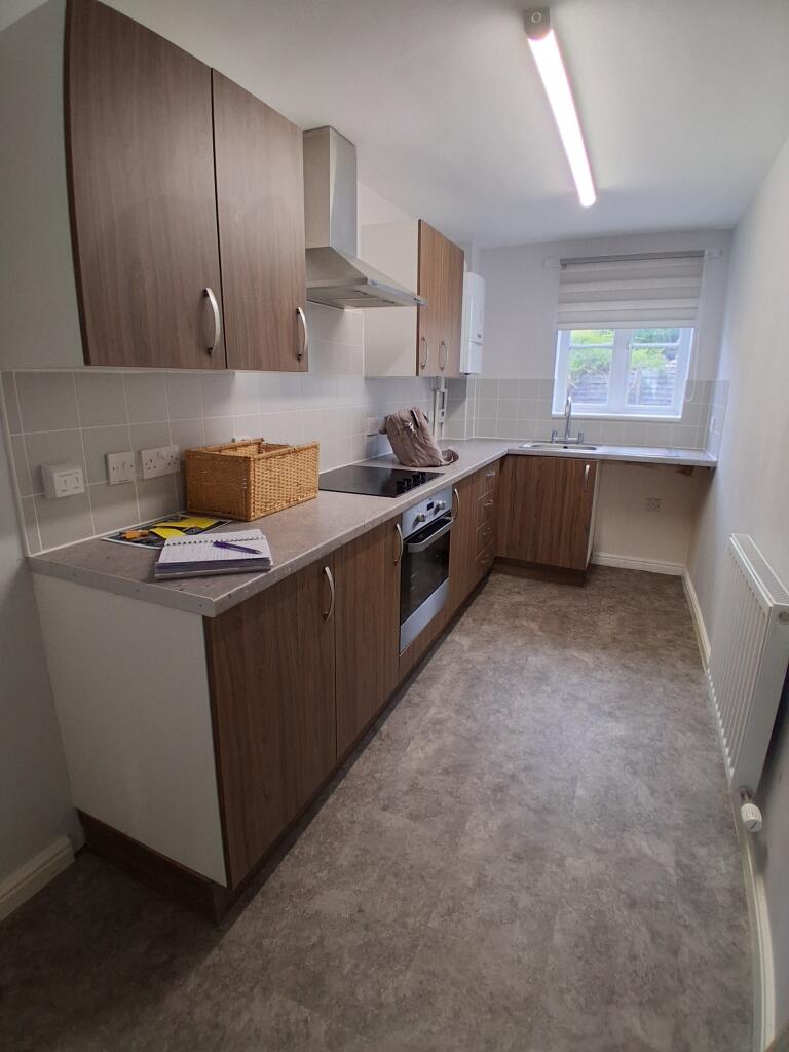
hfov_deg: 74.7
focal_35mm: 17
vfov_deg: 91.0
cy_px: 526
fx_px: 517
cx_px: 394
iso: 160
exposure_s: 1/100
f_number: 2.2
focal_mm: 1.4
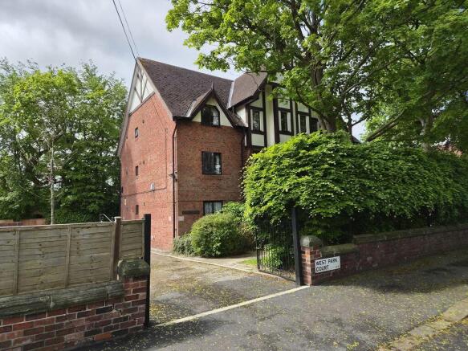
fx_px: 311
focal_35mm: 23
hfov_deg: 73.9
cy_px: 176
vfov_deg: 58.9
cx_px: 234
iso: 80
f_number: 1.8
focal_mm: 5.4
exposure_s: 1/4448
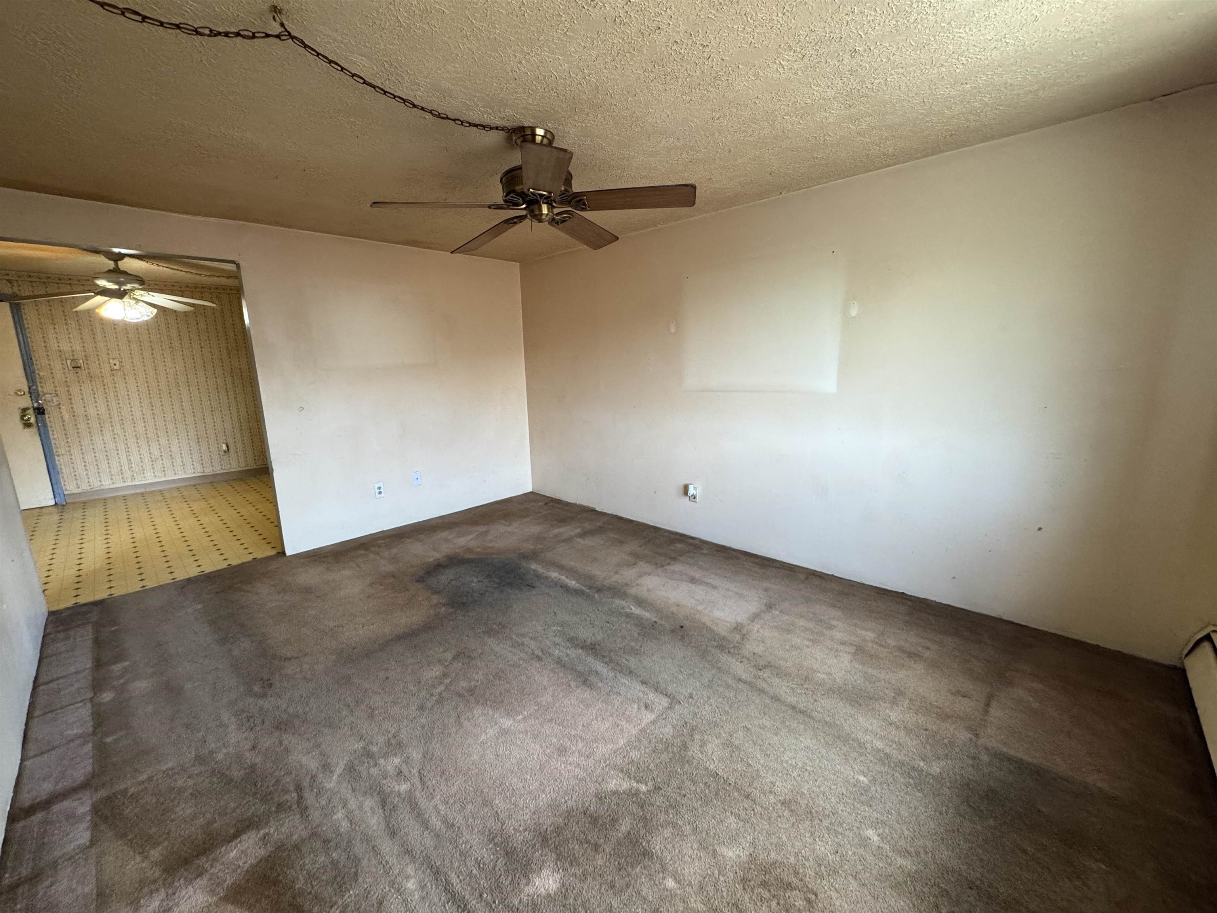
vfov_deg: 85.7
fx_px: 492
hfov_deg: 102.1
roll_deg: +0.9
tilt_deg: -11.8
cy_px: 456
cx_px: 608
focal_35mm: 14
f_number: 2.2
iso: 320
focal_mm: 2.22
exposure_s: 1/120
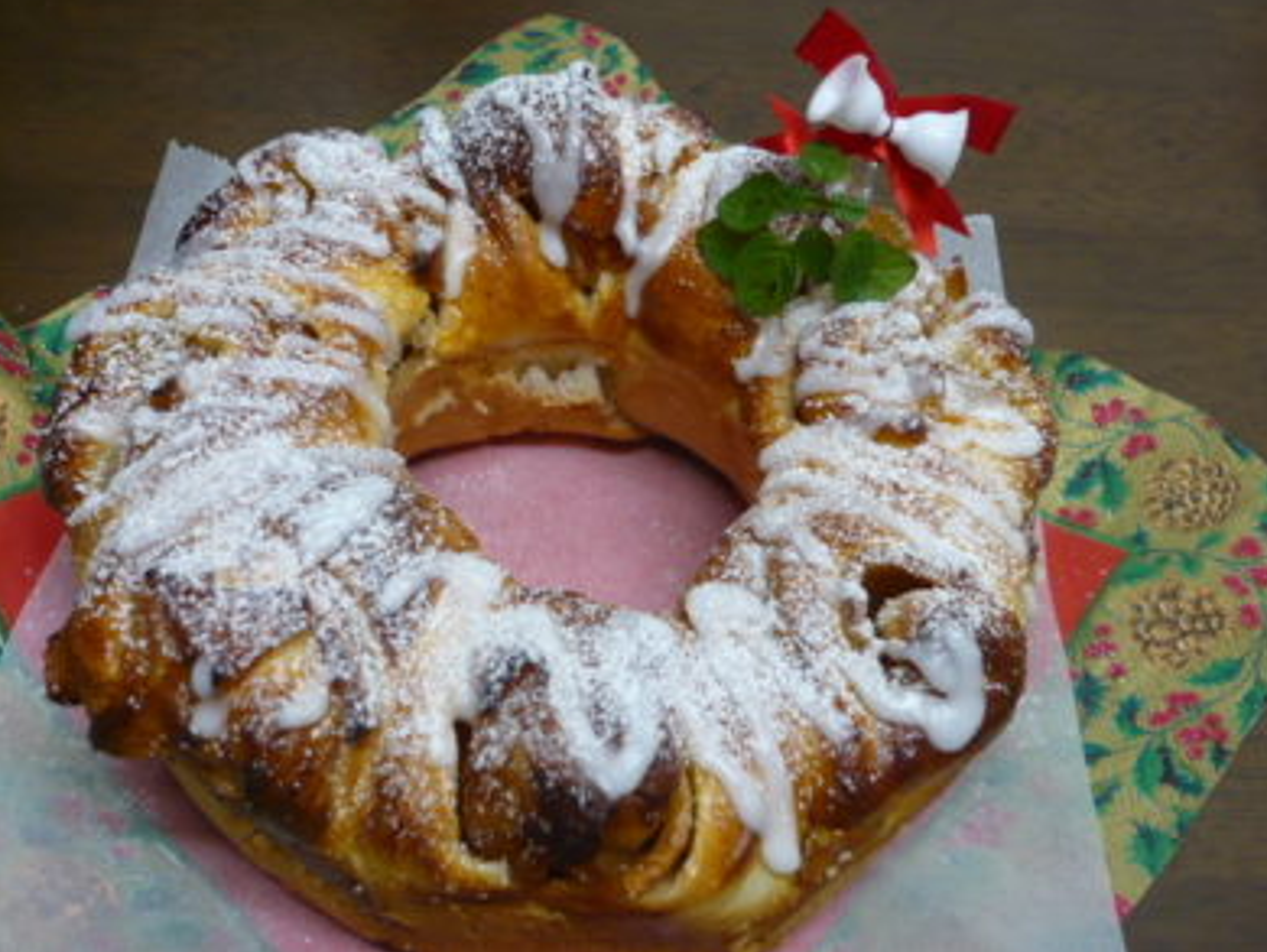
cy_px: 468
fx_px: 1502
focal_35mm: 41
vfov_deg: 35.2
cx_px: 643
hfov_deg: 45.7
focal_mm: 6.6
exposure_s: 1/13
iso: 200
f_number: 3.3
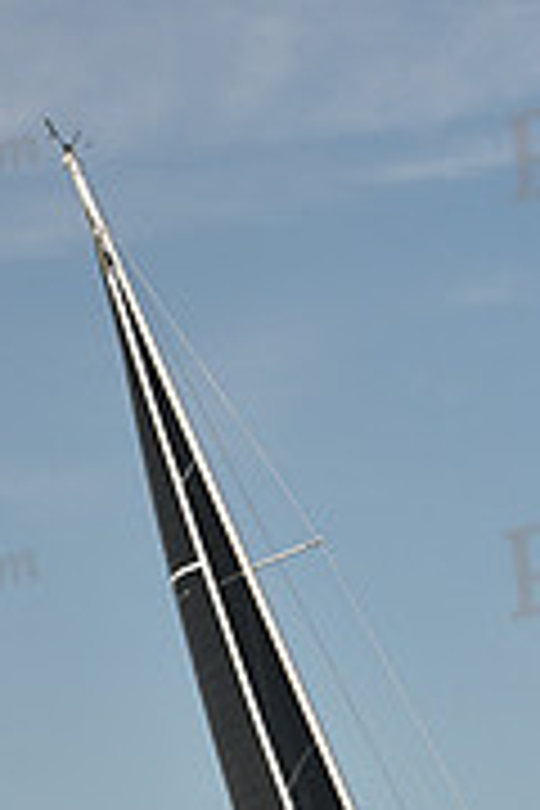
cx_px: 272
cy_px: 801
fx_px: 5062
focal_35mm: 225
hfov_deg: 6.1
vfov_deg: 9.1
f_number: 5
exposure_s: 1/800
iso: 250
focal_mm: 70
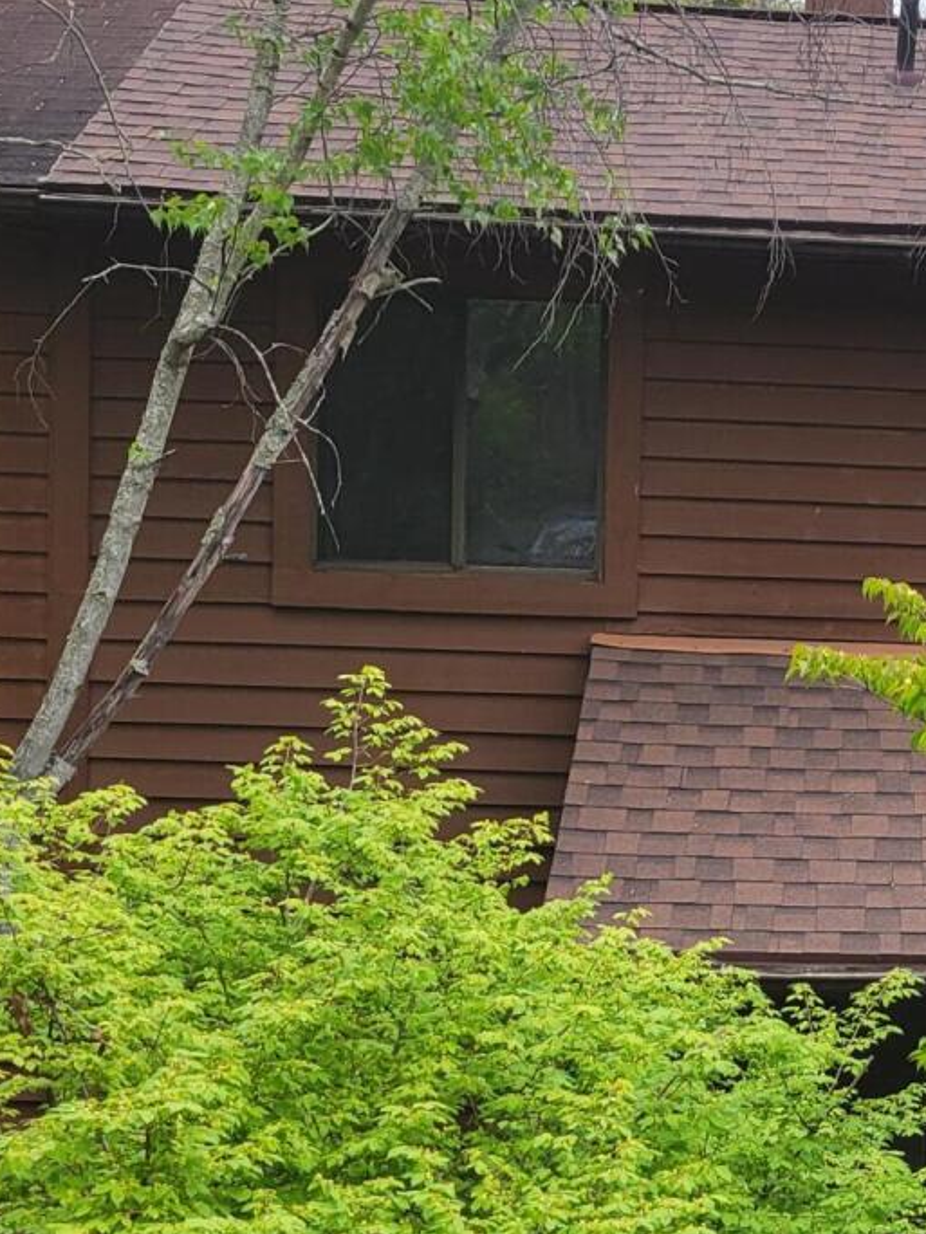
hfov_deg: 18.5
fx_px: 2711
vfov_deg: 25.6
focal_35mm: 76
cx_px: 1052
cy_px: 790
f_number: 1.8
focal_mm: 5.4
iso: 40
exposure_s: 1/230
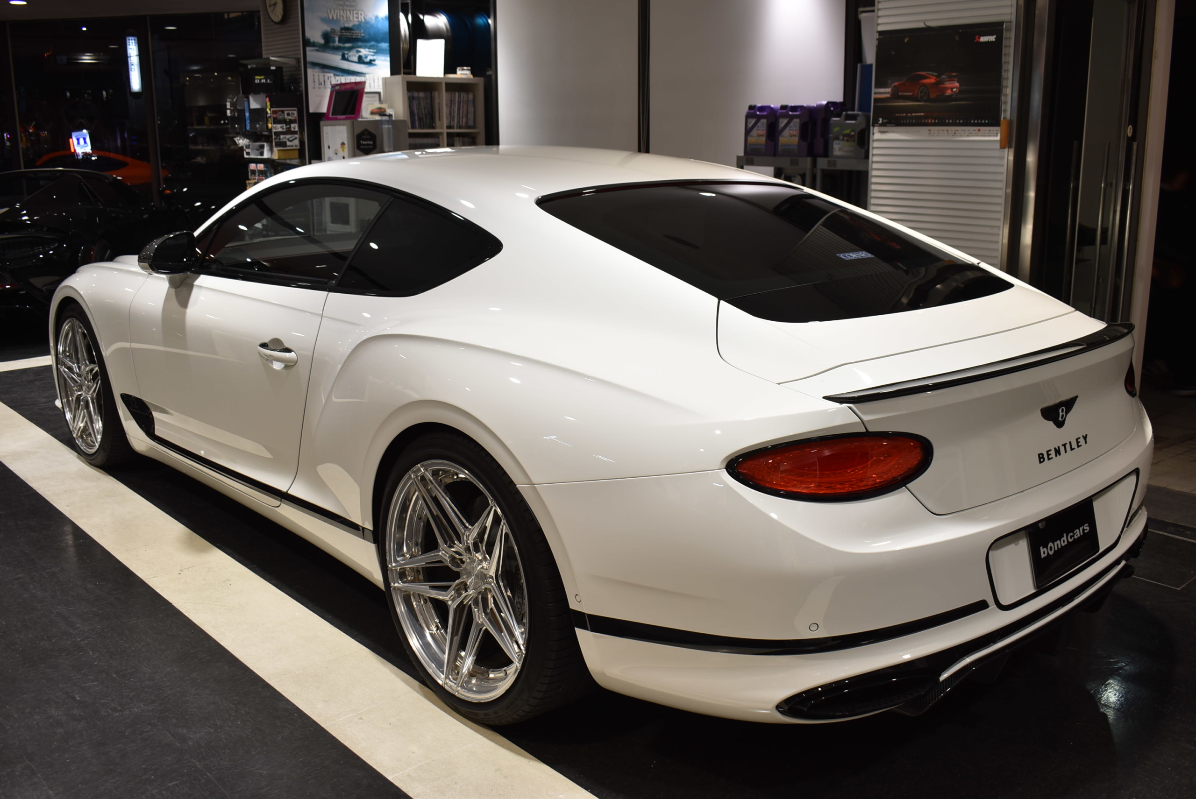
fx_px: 1097
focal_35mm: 33
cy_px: 400
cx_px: 598
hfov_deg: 57.2
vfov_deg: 40.0
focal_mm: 22
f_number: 5
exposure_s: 1/30
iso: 140
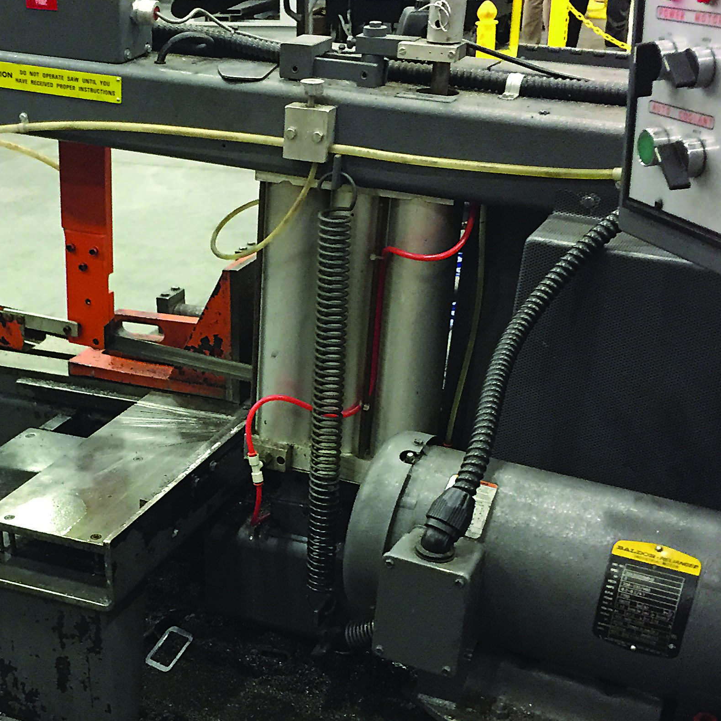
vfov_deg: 32.0
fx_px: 1249
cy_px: 469
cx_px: 168
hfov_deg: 31.5
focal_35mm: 53
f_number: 2.2
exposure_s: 1/20
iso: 250
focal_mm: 4.15
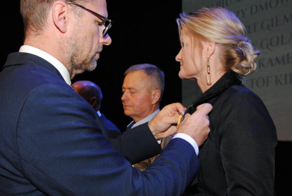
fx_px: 398
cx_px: 142
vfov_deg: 27.6
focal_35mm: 49
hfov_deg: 40.3
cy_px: 94
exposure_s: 1/60
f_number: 5.6
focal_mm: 30
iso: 400
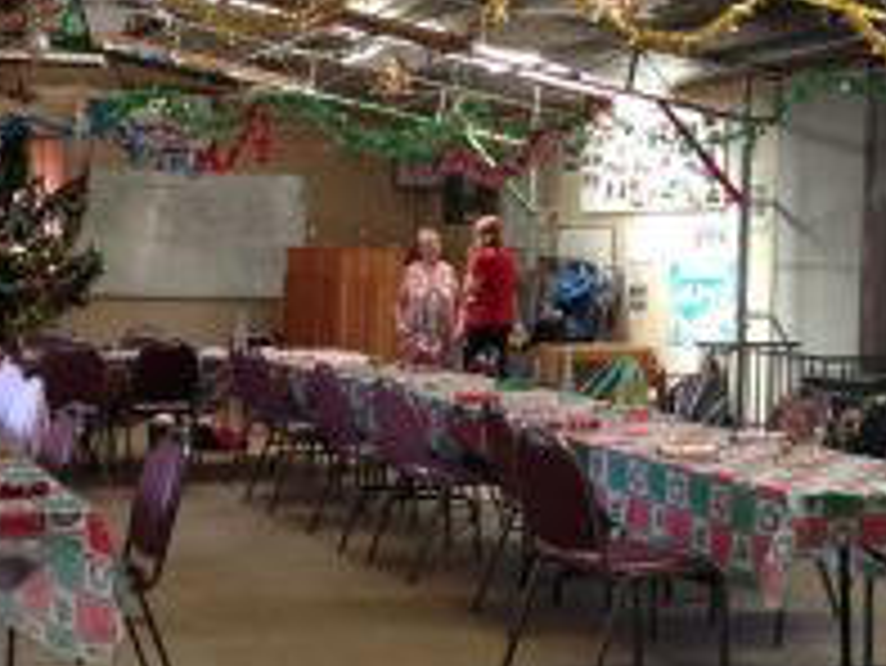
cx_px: 180
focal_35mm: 67
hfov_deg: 28.4
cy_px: 274
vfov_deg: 21.9
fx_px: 1716
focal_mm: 4.13
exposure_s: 1/30
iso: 50
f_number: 2.4
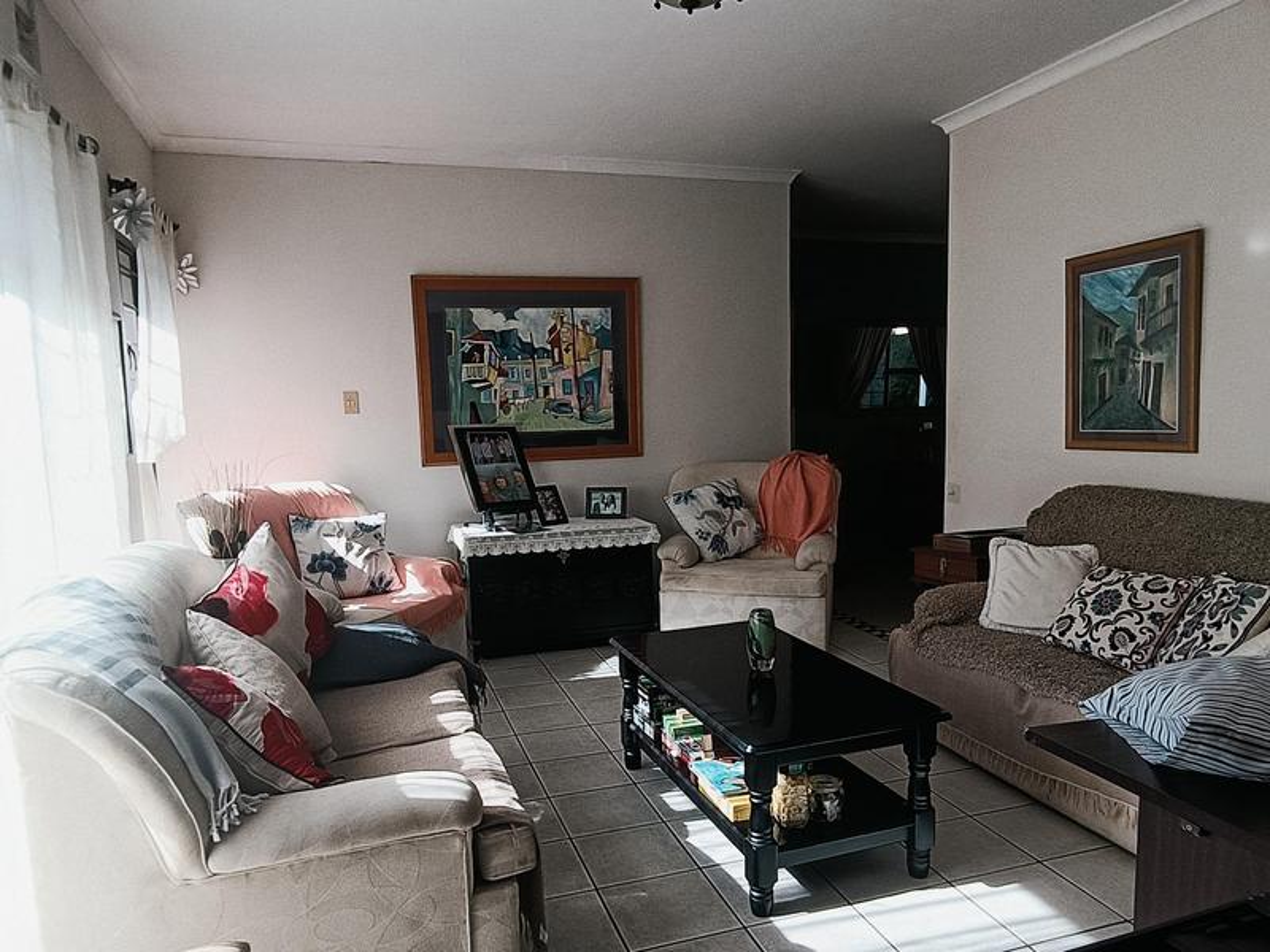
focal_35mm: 24
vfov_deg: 56.8
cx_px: 635
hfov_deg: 71.6
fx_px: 881
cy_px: 476
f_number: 2.2
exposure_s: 1/121
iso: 64
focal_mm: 1.68
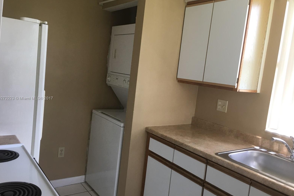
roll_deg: -5.8
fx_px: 253
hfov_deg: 60.3
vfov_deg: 42.3
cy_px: 99
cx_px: 144
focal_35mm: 31
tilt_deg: -6.0
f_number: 2.2
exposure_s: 1/30
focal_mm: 4.15
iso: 32
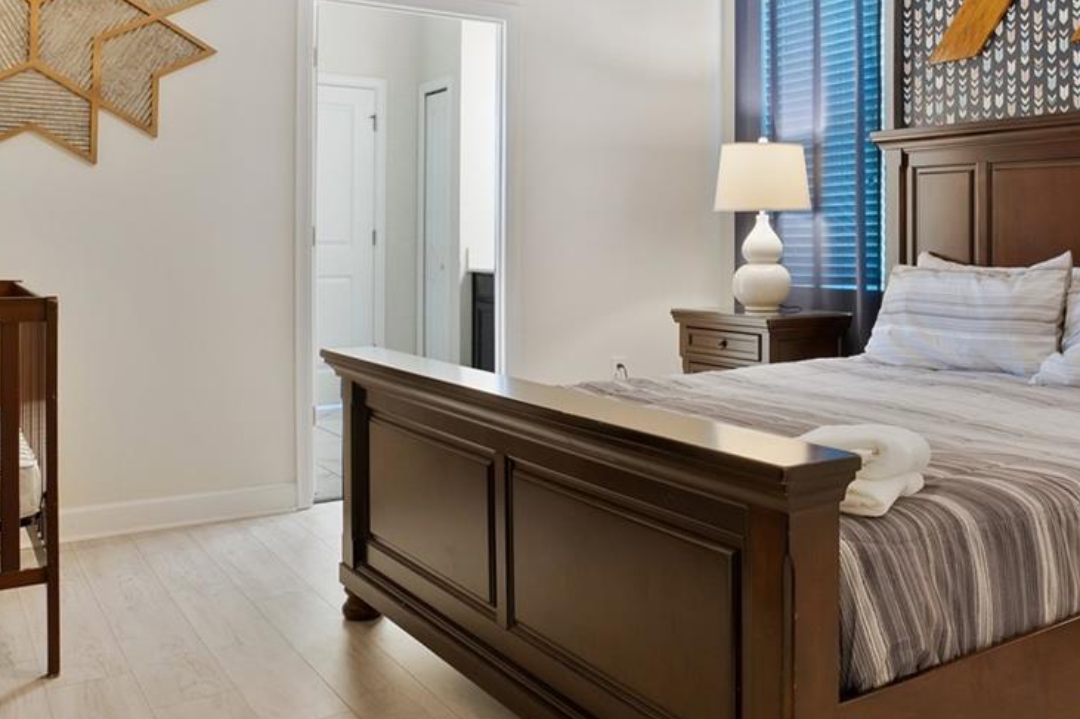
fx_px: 1050
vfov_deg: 37.5
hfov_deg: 51.2
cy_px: 252
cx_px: 858
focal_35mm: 35
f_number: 7.1
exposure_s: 1.6
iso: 640
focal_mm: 16
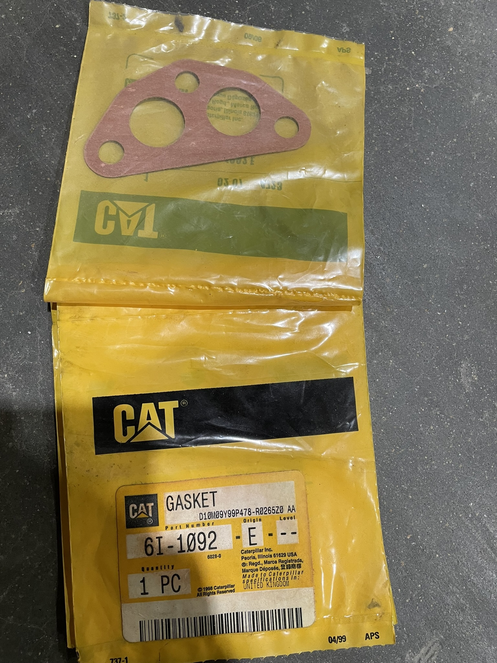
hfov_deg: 53.1
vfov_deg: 67.3
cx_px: 248
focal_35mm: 26
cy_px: 332
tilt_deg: -82.3
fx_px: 498
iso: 160
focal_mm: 4.2
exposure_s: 1/60
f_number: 1.6
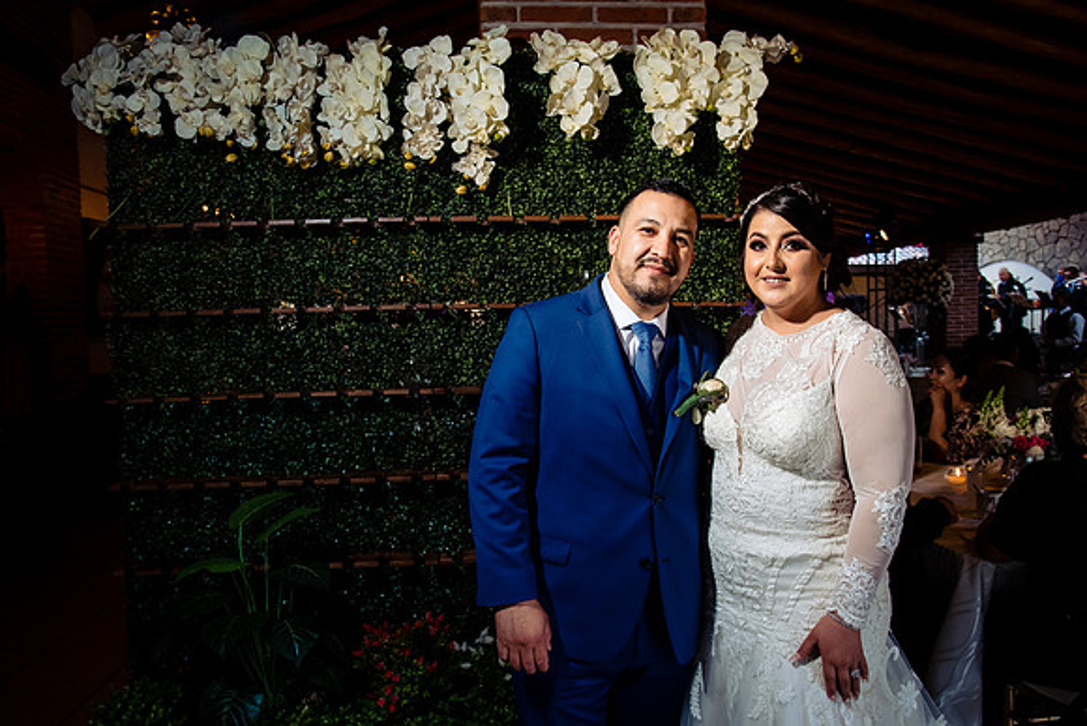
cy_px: 363
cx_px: 544
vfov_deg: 46.4
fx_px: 846
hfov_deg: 65.5
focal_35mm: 28
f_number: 7.1
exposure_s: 1/160
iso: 2000
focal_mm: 28
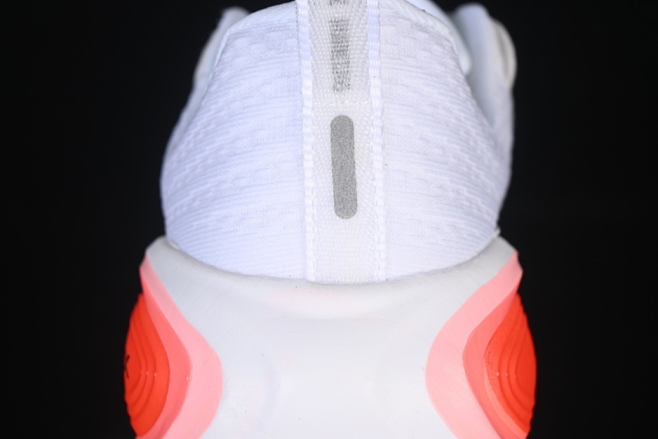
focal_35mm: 75
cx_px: 329
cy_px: 220
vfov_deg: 18.2
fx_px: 1371
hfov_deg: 27.0
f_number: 7.1
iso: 160
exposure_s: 1/100
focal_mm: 50
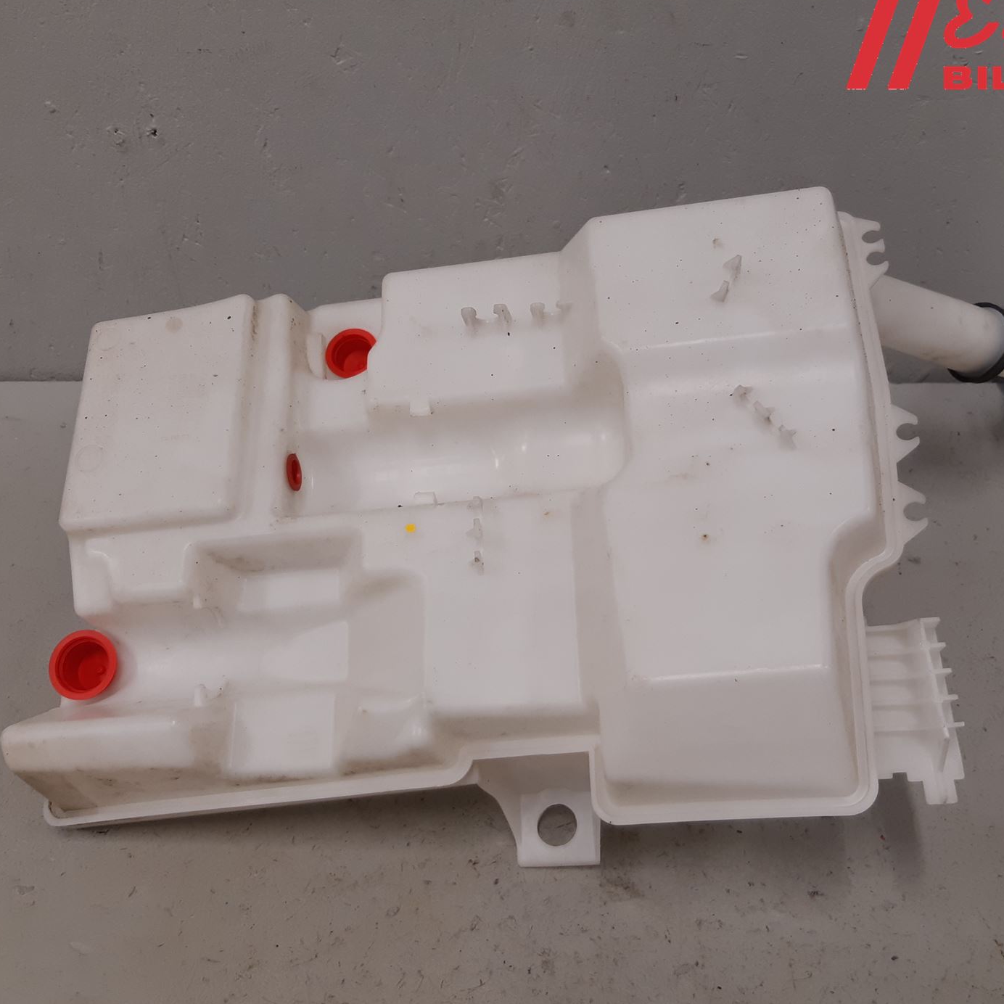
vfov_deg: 48.4
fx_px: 1116
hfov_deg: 48.4
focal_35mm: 34
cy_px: 524
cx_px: 548
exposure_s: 1/50
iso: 64
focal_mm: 3.93
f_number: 1.7
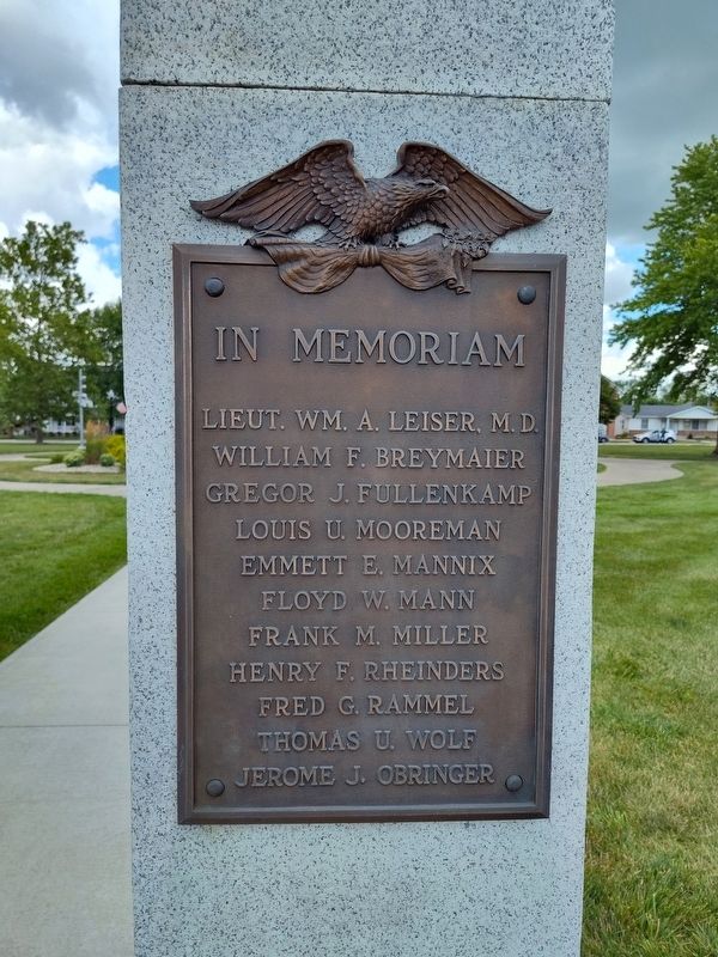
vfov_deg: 73.9
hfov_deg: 58.9
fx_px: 636
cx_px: 359
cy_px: 478
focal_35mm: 23
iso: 100
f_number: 1.8
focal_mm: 5.56
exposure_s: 1/775
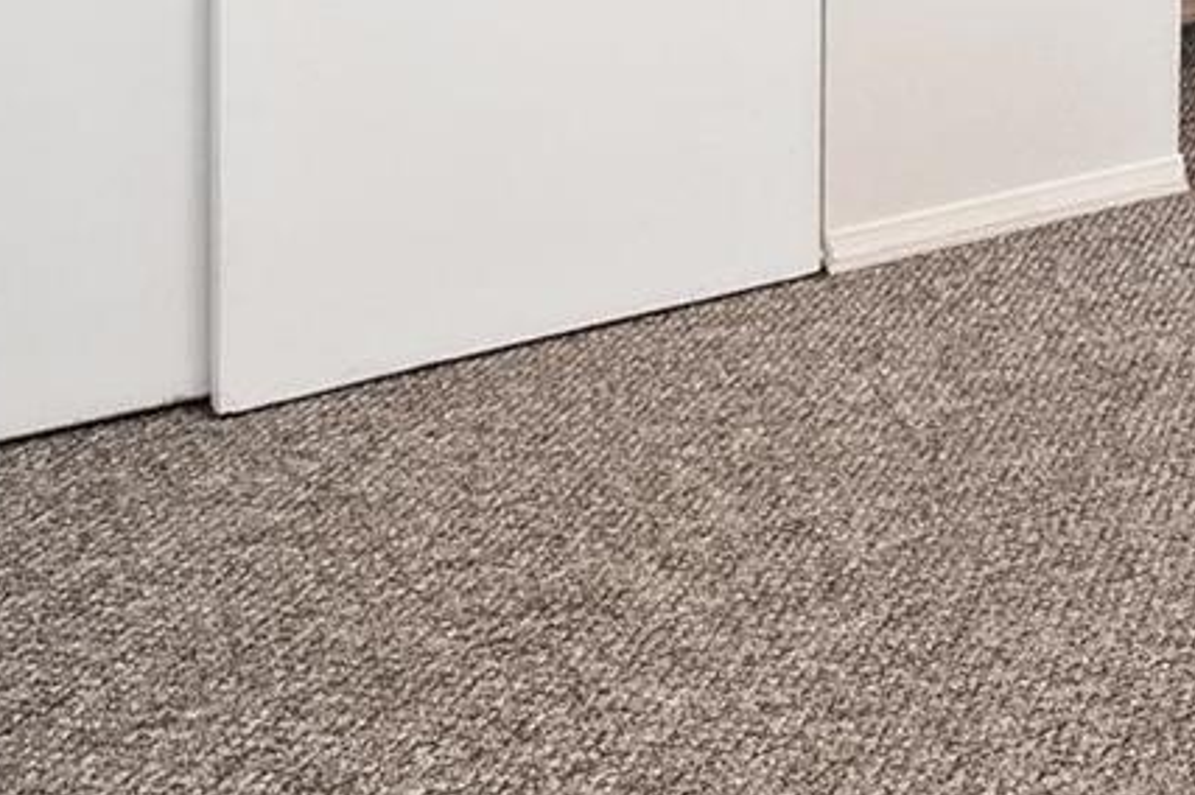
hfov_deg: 32.1
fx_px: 1990
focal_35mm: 60
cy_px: -459
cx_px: 1035
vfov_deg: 19.2
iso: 400
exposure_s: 1/5
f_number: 6.3
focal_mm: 8
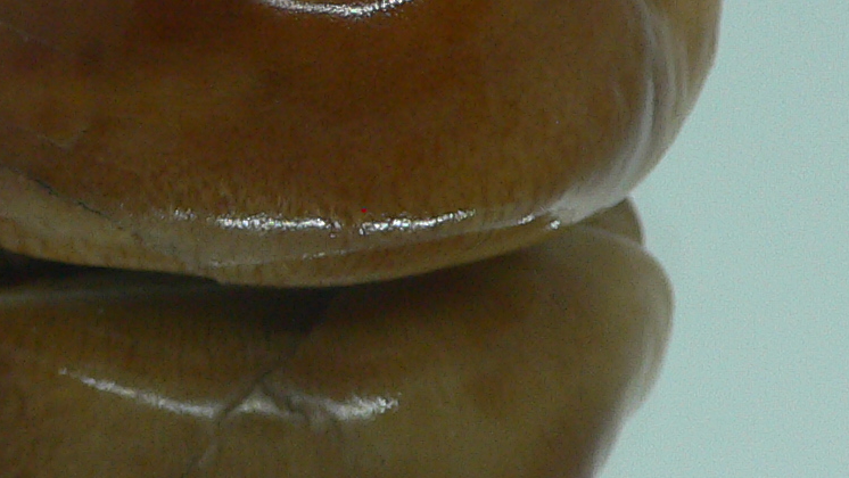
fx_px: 2319
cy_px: 41
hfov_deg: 20.6
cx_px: 236
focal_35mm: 103
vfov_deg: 11.7
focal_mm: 4.6
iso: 100
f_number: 2.8
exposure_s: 1/60
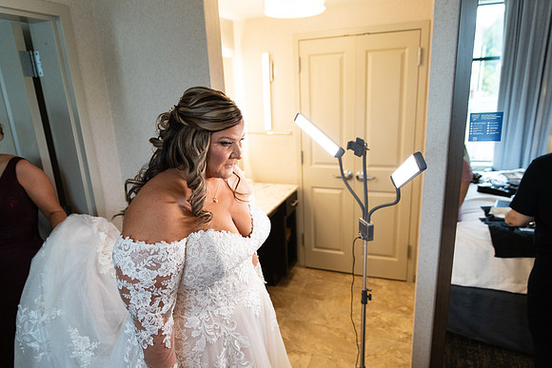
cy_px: 184
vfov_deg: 53.2
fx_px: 368
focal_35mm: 24
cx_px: 276
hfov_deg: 73.7
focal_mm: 24
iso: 2000
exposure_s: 1/800
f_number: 2.8
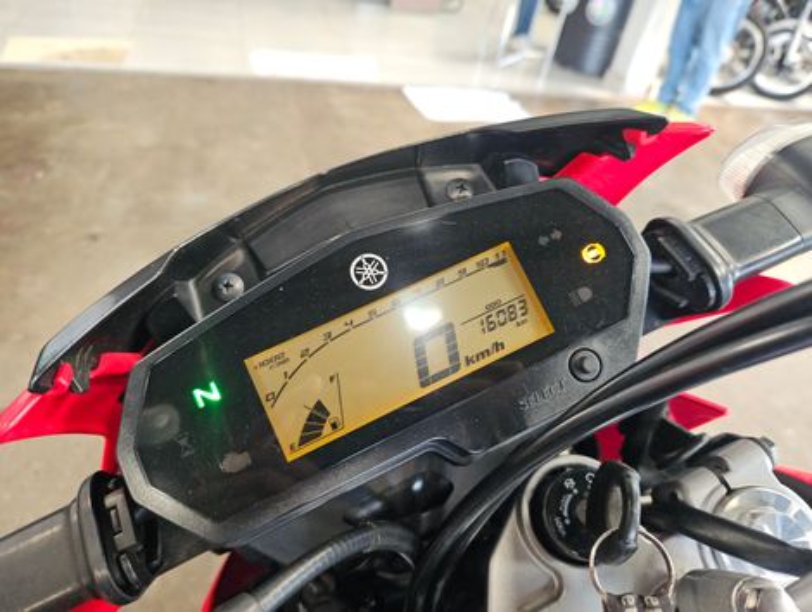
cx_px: 406
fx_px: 540
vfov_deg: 59.0
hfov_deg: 73.8
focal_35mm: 23
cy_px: 306
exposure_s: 1/120
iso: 250
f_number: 1.8
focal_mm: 5.4
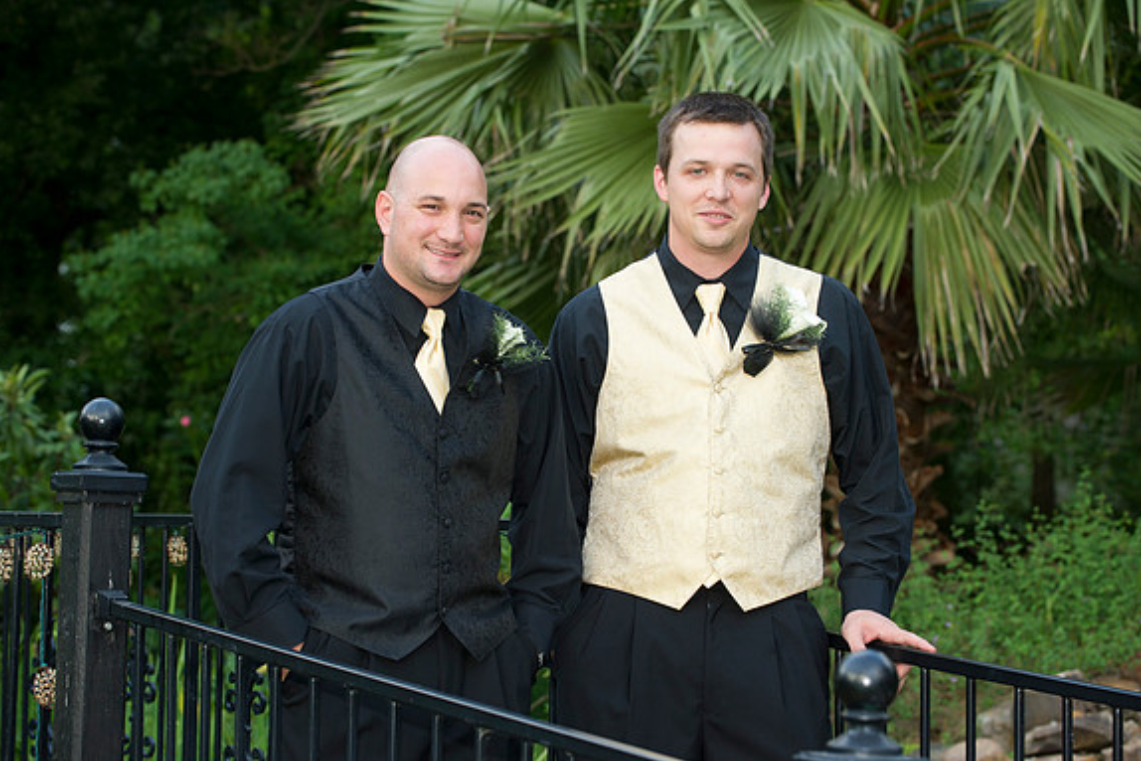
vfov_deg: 12.9
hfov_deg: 19.3
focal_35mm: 106
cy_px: 381
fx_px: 3360
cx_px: 567
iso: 800
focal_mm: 105
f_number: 5
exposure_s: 1/250
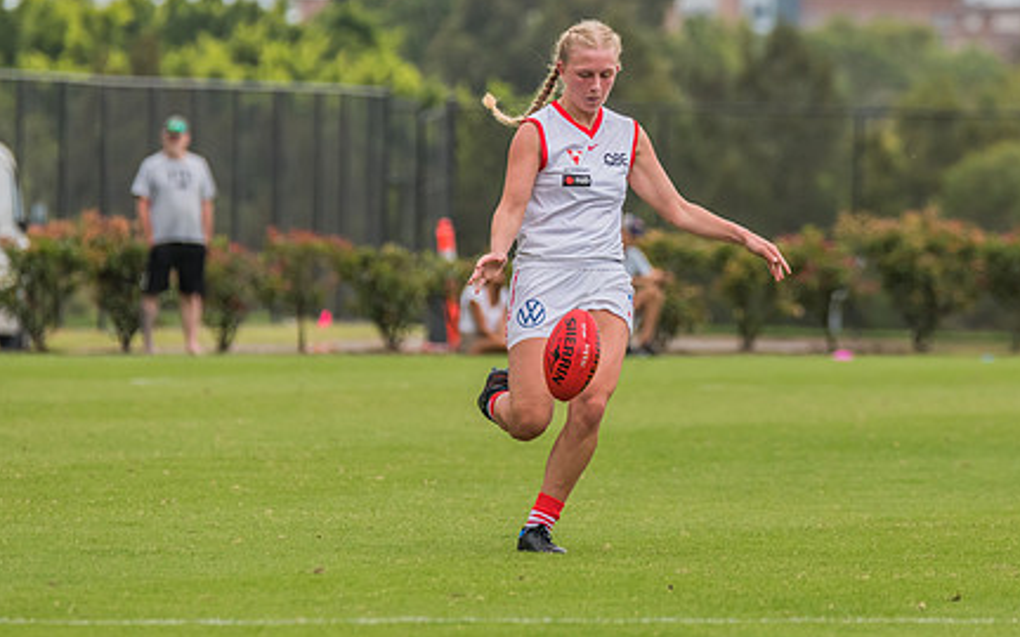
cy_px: 217
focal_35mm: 645
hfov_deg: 3.3
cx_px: 685
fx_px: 17930
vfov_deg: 2.0
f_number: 9
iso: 1000
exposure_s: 1/1600
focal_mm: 380
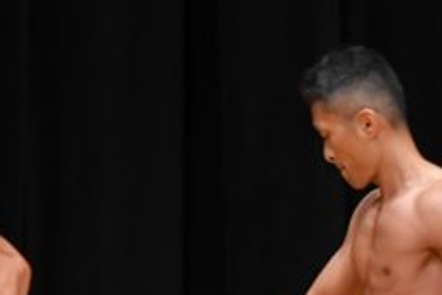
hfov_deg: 2.2
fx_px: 11749
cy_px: 448
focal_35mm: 957
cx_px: 546
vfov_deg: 1.4
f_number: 5.6
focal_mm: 190
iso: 3200
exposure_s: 1/400
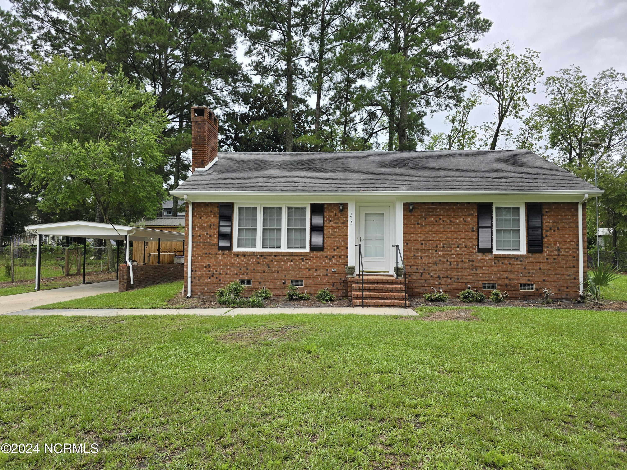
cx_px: 314
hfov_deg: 73.9
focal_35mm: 23
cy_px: 235
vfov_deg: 58.9
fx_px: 417
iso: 12
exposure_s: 1/559
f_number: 1.7
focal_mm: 6.3
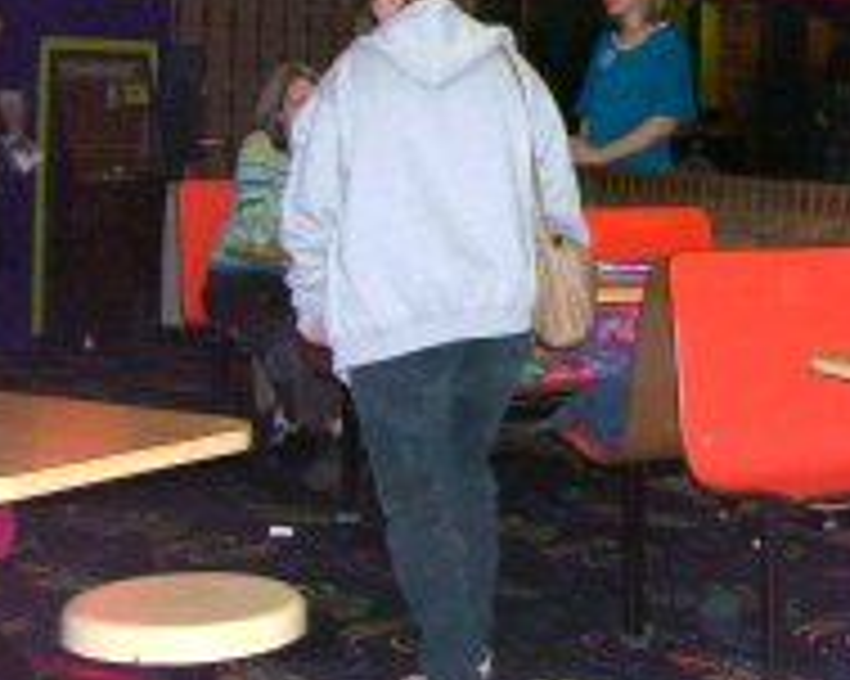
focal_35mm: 79
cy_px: 27
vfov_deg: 19.0
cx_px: 899
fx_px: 1986
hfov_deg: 22.9
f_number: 2.7
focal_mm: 5.6
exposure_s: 1/60
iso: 80
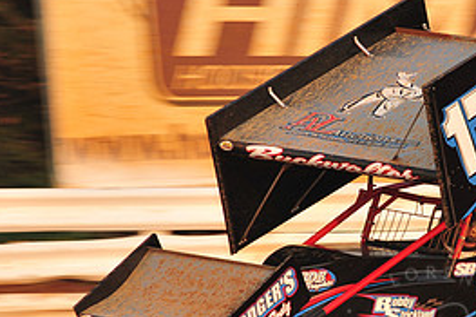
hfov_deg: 4.7
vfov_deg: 3.1
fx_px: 5827
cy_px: 208
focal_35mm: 441
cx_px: 431
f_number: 8
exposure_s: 1/320
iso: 640
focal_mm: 200
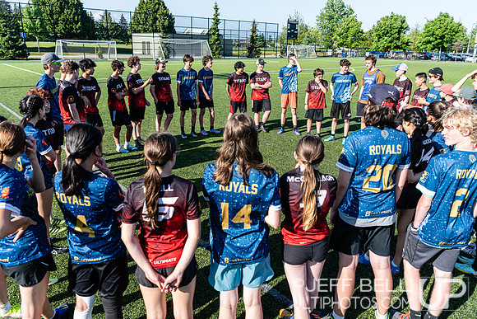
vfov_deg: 48.6
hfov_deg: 68.2
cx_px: 238
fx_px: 353
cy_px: 153
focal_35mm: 27
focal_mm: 24
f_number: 4
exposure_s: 1/400
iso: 100
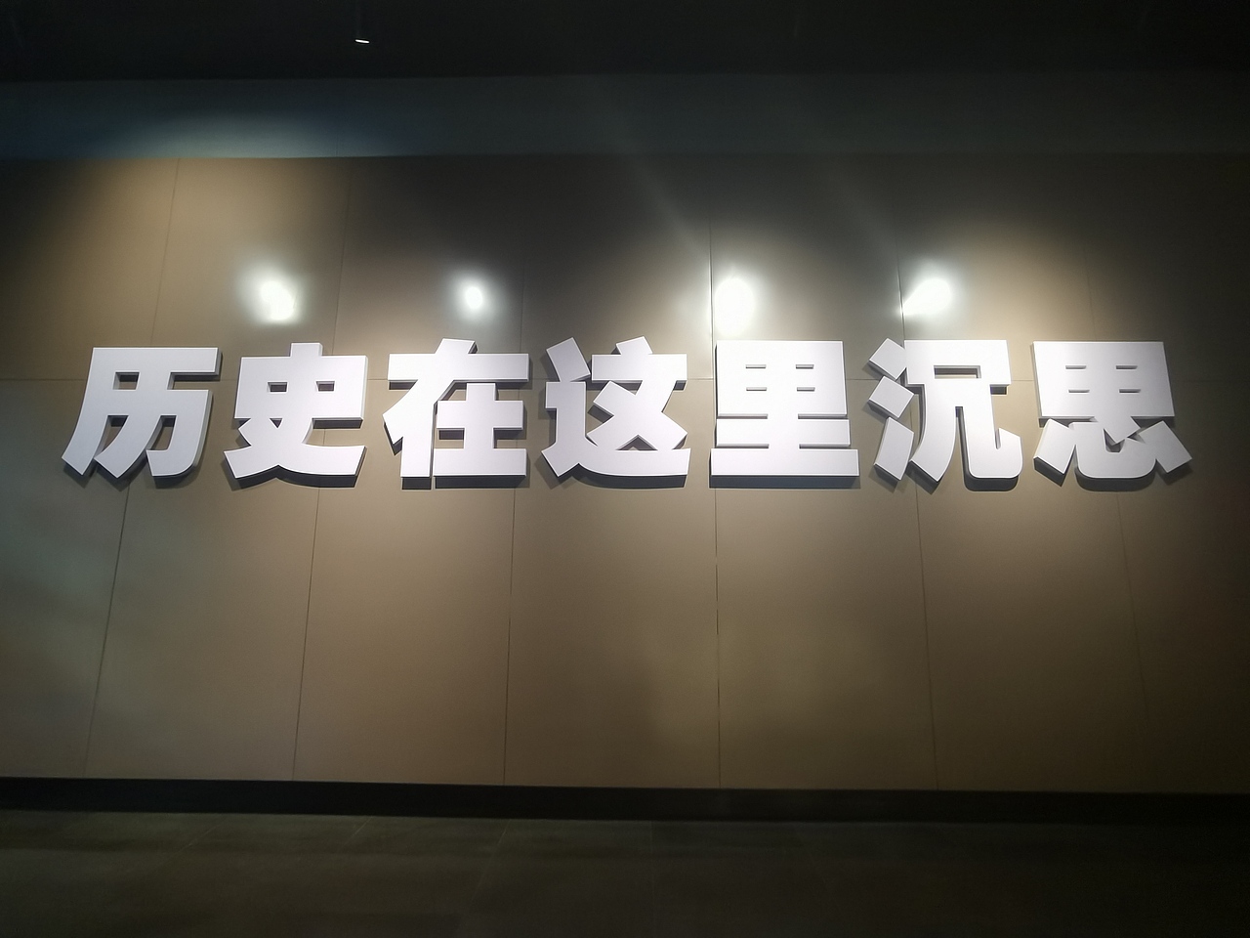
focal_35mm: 22
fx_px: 794
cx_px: 625
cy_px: 469
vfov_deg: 61.1
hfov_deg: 76.4
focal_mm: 2.26
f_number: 2.2
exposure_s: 1/33.3
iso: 500
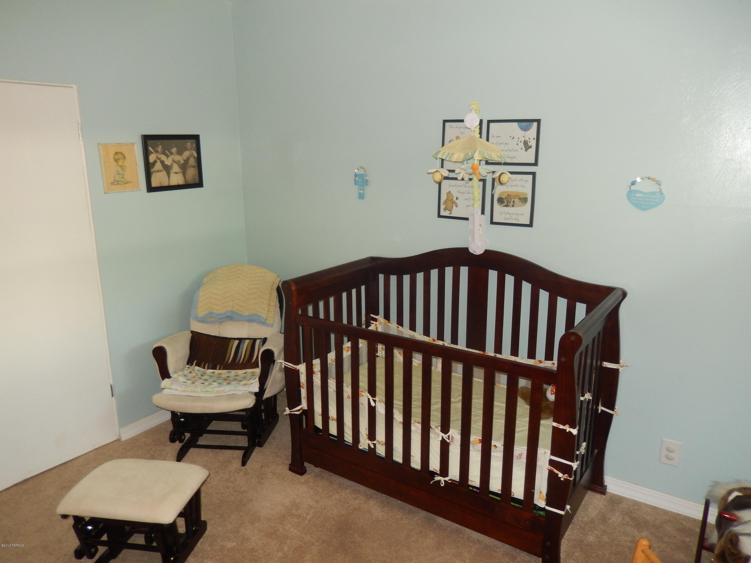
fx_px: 542
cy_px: 282
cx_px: 376
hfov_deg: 69.4
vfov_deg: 54.9
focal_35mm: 25
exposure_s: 1/30
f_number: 3.4
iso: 200
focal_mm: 4.5
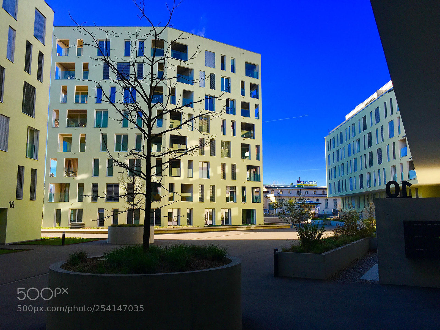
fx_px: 369
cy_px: 165
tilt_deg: +5.4
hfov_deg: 61.7
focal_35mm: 29
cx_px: 220
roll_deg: +1.0
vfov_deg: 48.2
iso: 25
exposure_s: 1/625
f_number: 2.2
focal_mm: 4.15
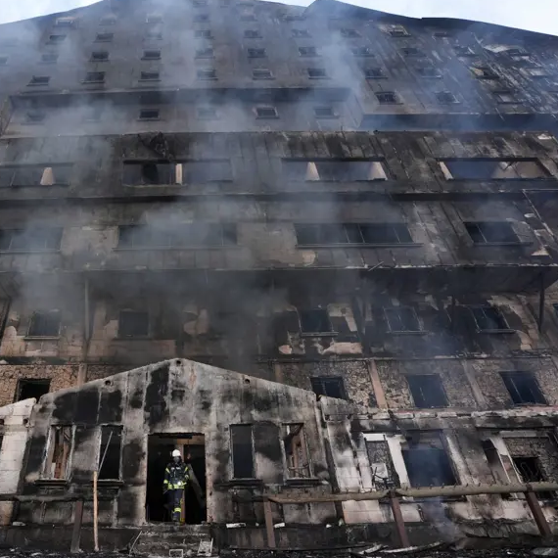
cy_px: 280
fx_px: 383
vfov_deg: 72.1
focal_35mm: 21
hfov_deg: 69.7
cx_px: 177
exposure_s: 1/1250
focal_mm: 16
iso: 800
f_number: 3.5
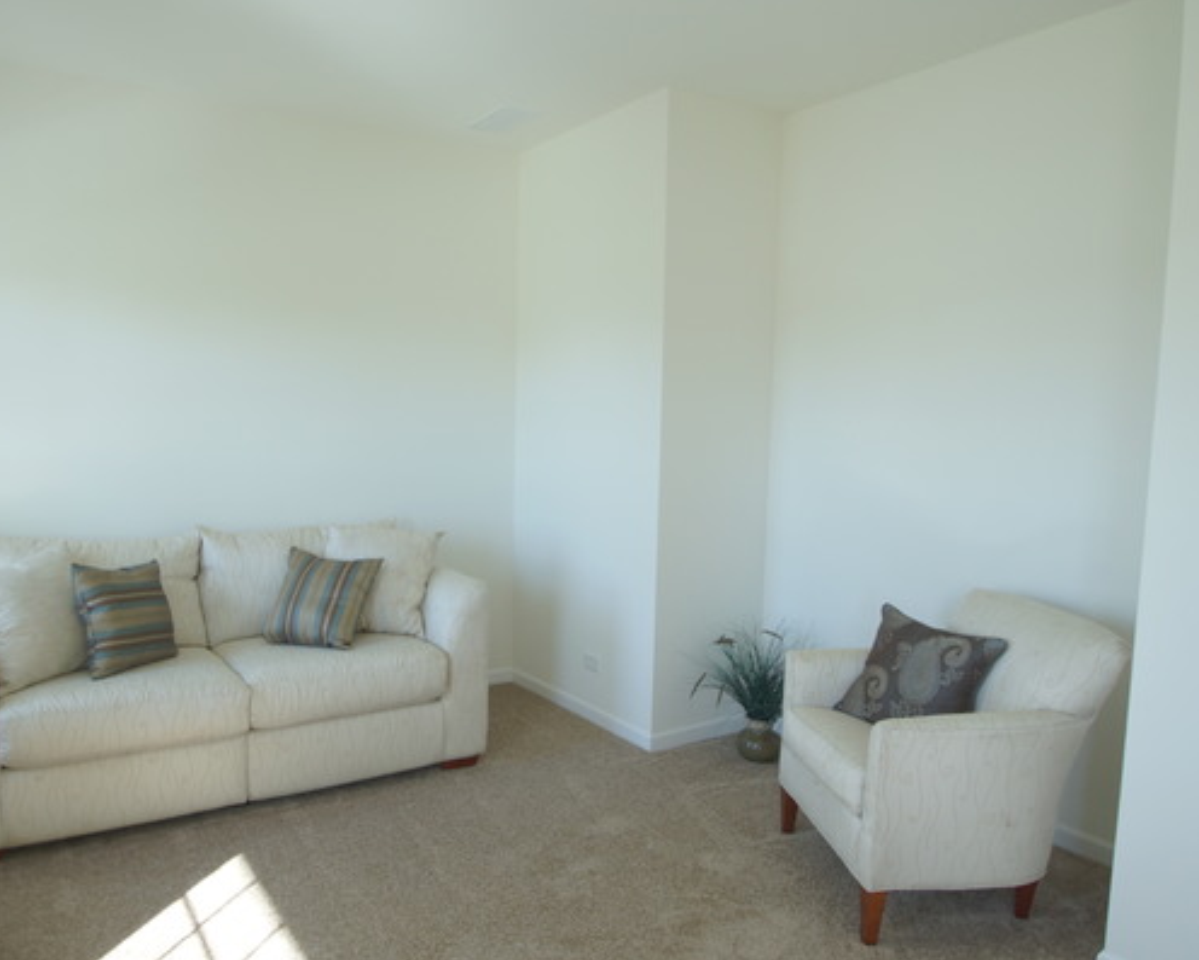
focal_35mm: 24
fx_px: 838
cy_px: 511
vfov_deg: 59.5
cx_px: 512
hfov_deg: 70.8
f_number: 4
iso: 400
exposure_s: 1/160
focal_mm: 13
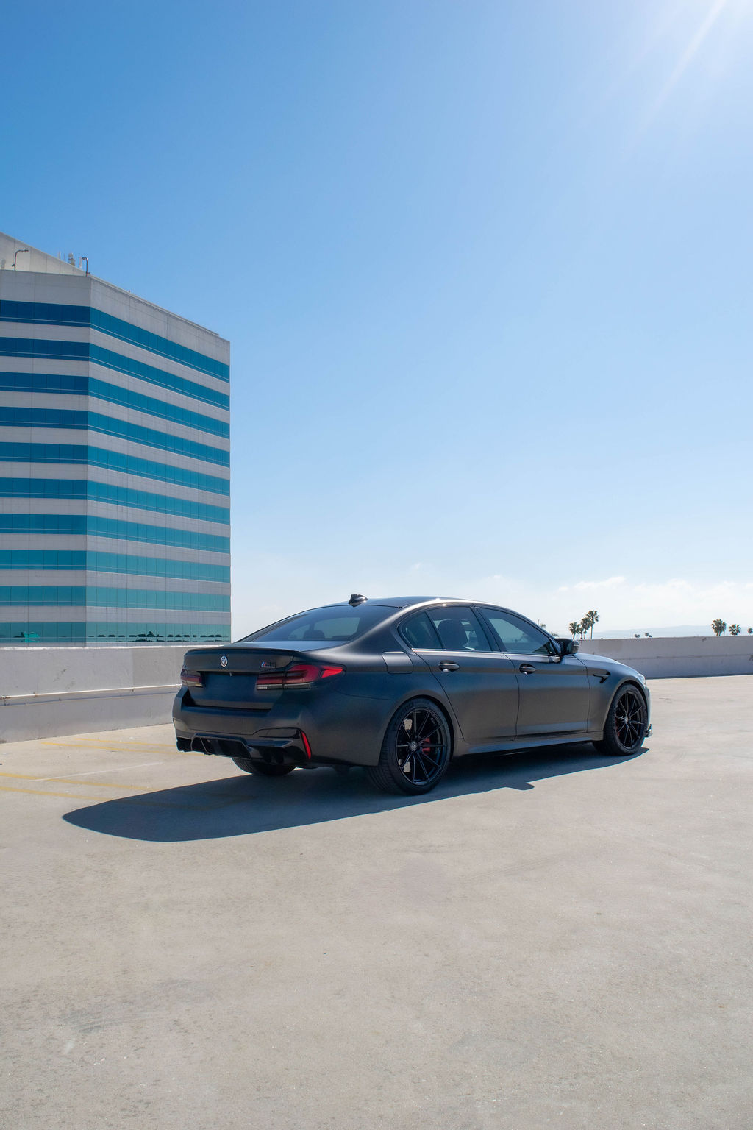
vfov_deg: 61.9
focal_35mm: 30
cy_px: 565
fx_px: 941
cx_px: 376
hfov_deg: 43.6
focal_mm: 20
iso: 200
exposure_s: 1/640
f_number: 13
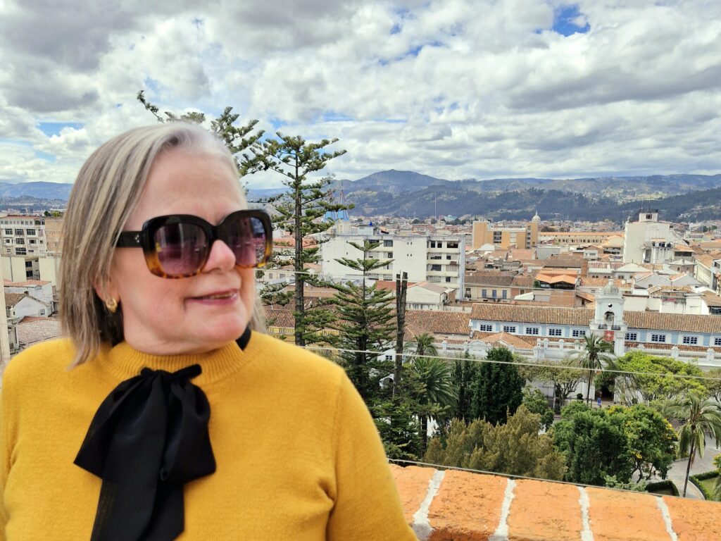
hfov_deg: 73.9
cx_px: 360
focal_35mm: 23
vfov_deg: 58.9
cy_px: 270
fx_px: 479
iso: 50
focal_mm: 5.54
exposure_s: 1/1667
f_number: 1.8
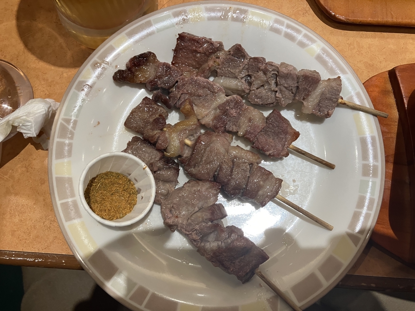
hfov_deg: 63.4
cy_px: 156
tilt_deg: -80.0
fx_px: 336
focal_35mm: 28
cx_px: 208
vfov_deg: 49.7
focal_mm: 3.99
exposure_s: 1/60
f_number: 1.8
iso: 80
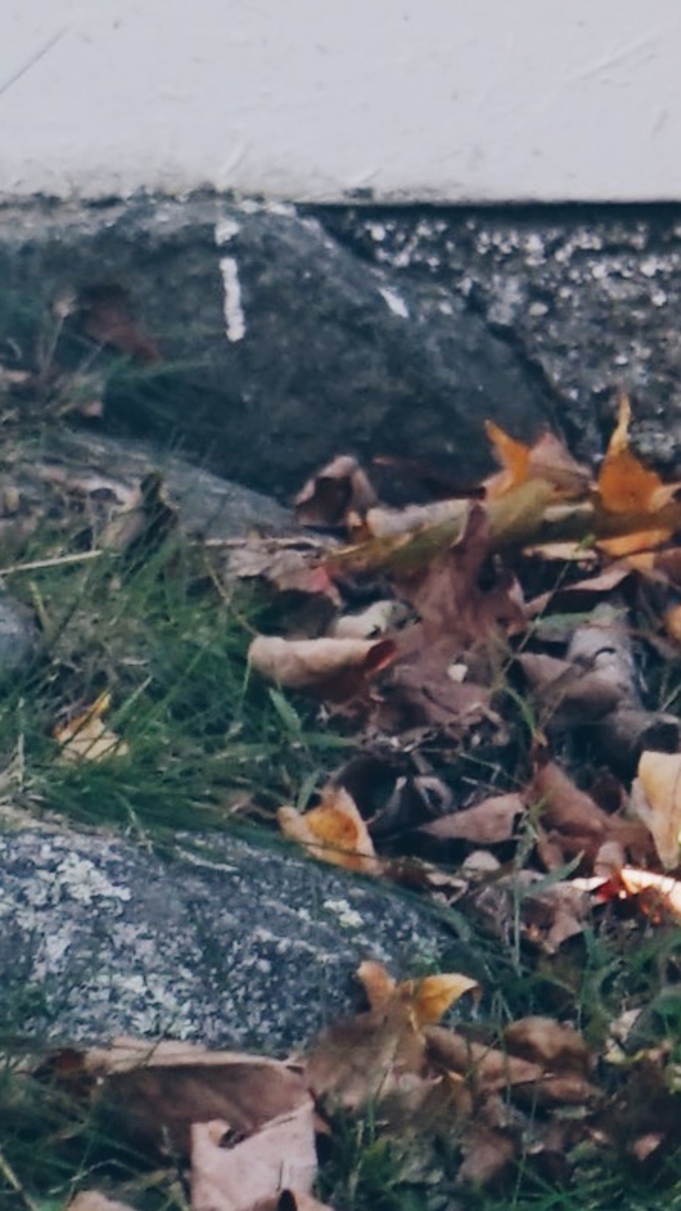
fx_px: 8923
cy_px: -1592
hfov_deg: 4.1
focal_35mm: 278
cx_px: 2673
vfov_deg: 7.3
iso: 160
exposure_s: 1/400
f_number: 4
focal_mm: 35
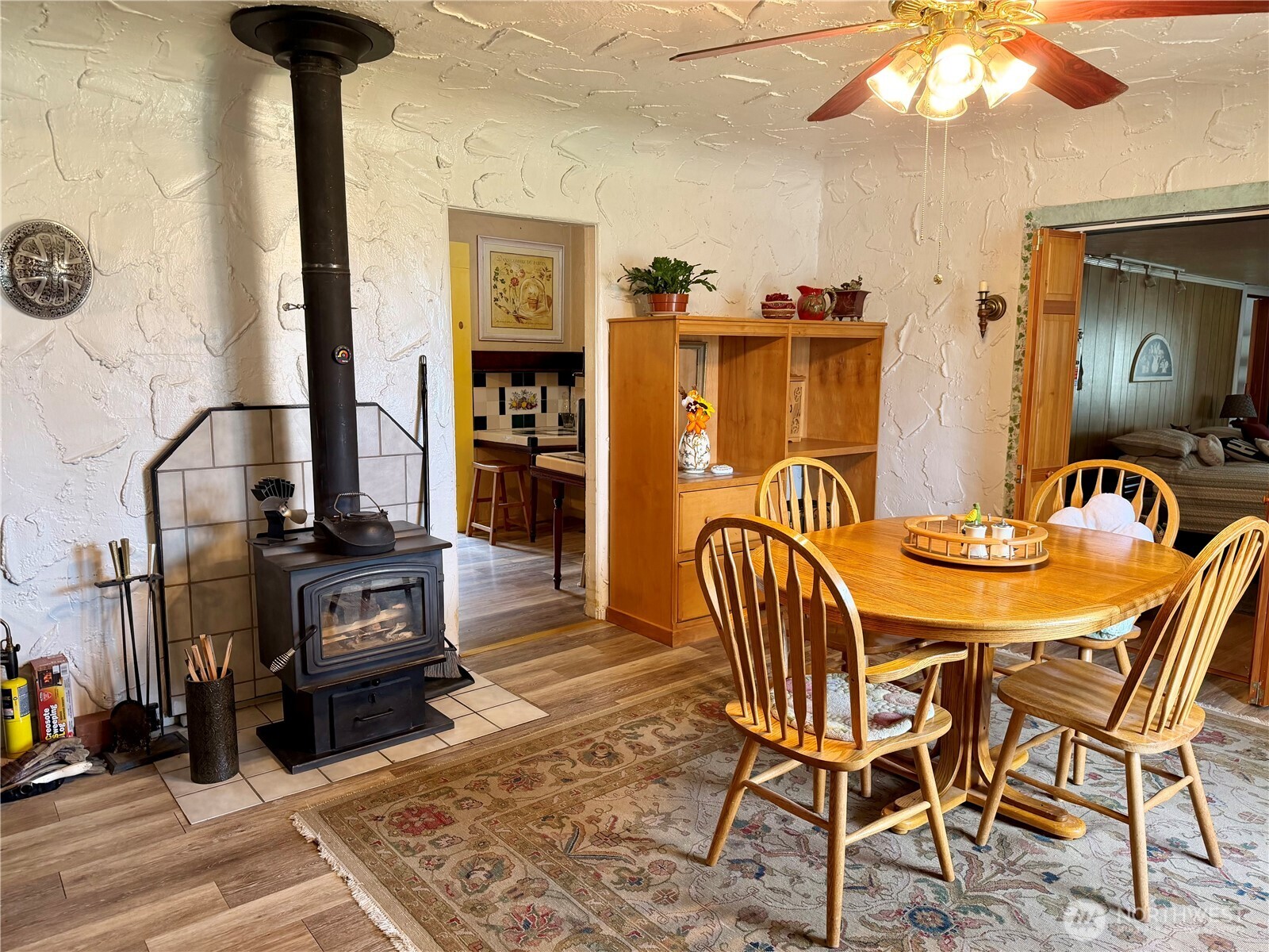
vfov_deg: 56.8
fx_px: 880
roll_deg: -0.3
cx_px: 634
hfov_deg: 71.6
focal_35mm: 24
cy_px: 476
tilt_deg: -7.1
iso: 160
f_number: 1.78
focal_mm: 6.76
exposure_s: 1/60
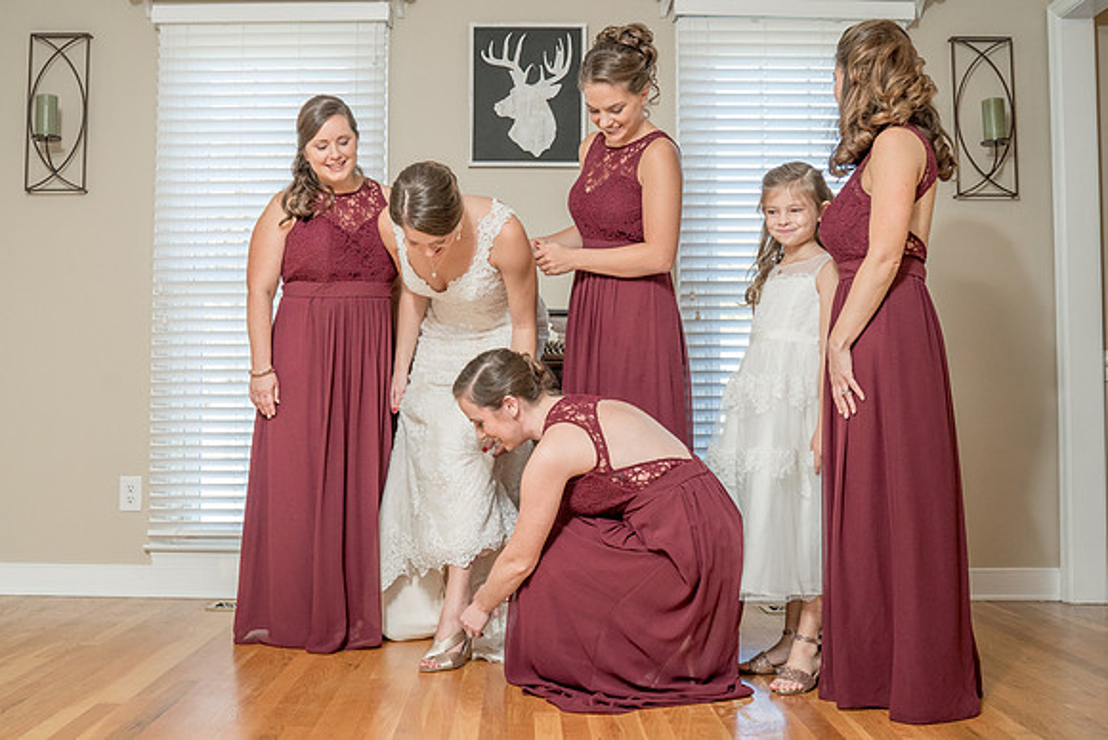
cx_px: 498
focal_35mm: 41
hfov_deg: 47.8
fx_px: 1249
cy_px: 348
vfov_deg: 33.0
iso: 2000
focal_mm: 35
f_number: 5.6
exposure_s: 1/100
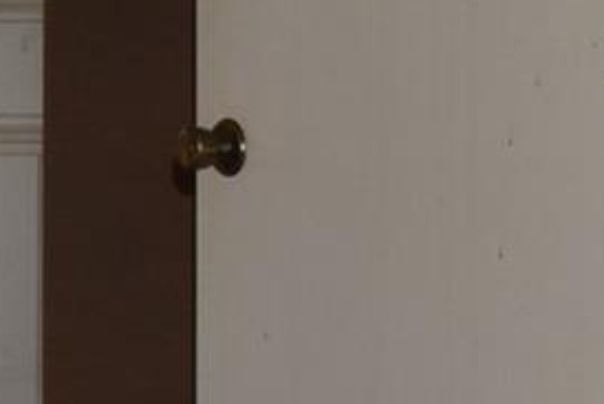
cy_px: 26
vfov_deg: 6.5
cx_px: -350
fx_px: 3525
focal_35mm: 210
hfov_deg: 9.5
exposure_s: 1/125
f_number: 5.6
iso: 720
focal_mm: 24
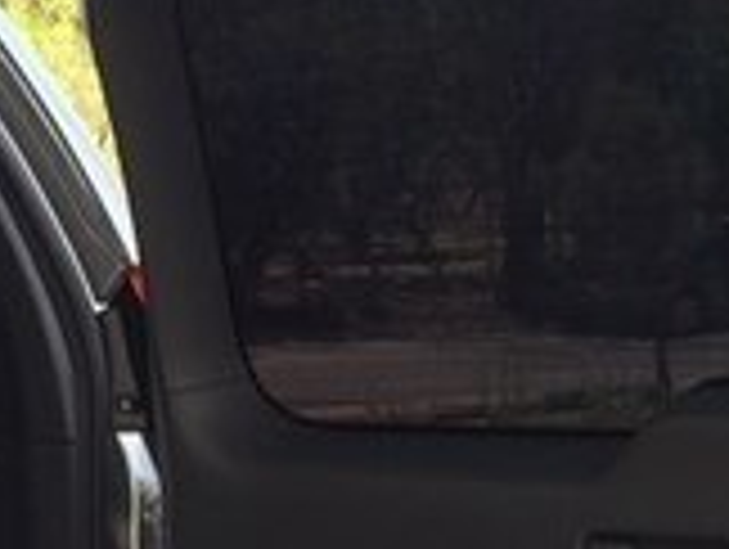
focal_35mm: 118
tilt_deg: -13.1
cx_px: -58
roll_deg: +1.0
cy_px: 731
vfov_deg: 12.2
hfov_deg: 16.2
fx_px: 2489
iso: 32
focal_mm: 4.15
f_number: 2.2
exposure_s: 1/142
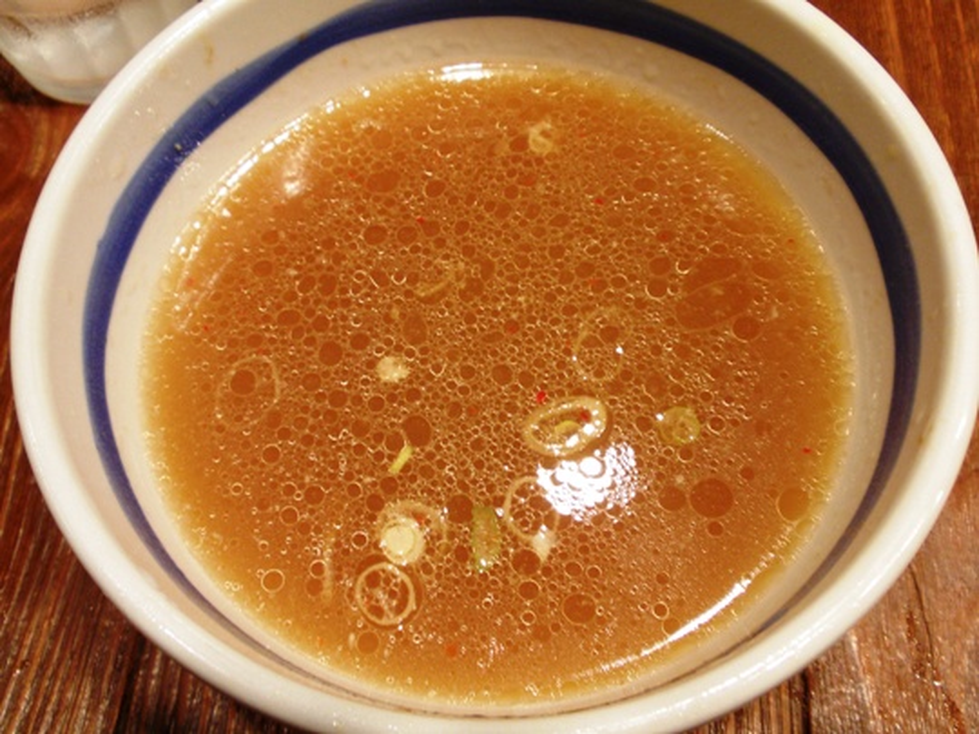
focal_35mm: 37
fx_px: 1046
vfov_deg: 38.7
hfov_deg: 50.1
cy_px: 367
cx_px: 490
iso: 100
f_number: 3.5
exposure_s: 1/13
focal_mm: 6.6
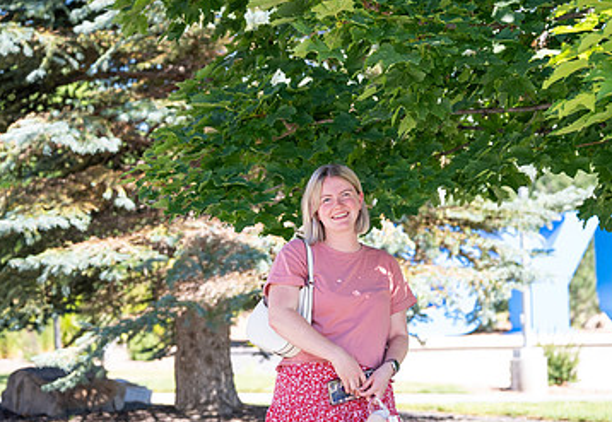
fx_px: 1598
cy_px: 282
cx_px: 337
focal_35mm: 93
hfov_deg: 21.7
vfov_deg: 15.0
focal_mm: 52
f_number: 2.8
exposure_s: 1/640
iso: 200
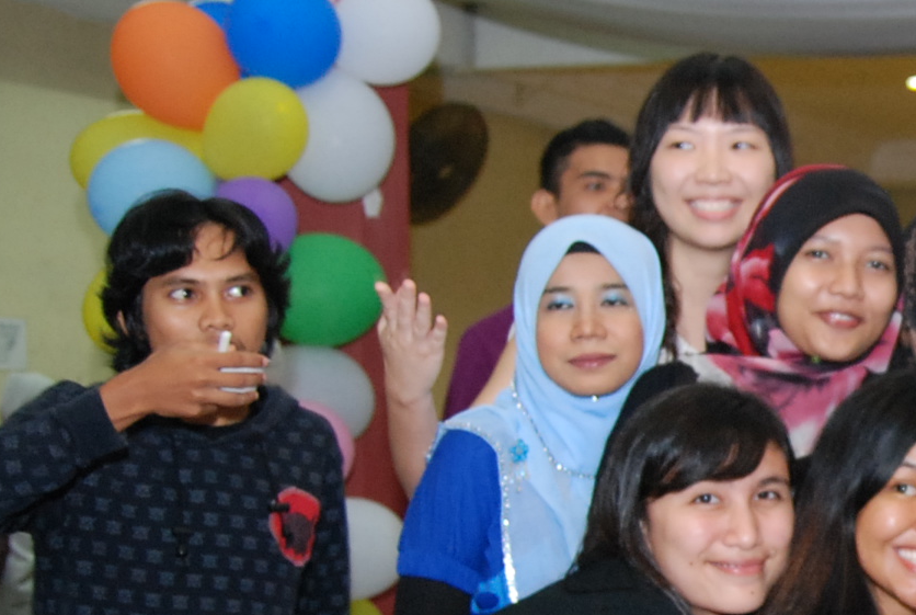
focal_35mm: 99
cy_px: 531
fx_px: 2517
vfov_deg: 13.8
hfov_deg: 19.5
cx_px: 1084
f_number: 2.8
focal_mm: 19
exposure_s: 1/80
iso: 500
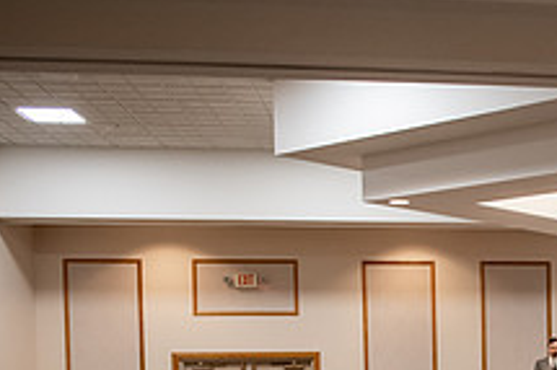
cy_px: 439
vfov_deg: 17.8
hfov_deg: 25.6
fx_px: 1129
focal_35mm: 73
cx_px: 622
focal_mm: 27
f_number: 3.2
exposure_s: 1/200
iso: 2000
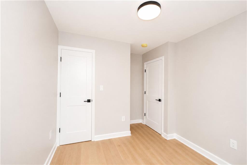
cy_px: 82
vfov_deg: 77.3
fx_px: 103
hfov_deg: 100.4
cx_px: 124
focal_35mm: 15
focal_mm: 10
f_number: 9
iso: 1600
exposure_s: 1/80
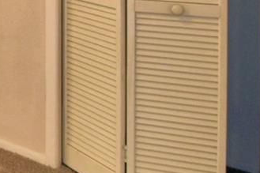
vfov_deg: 16.5
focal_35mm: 73
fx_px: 527
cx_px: -200
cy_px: -110
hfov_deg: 20.3
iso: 160
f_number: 4.5
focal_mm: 10
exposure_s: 1/60
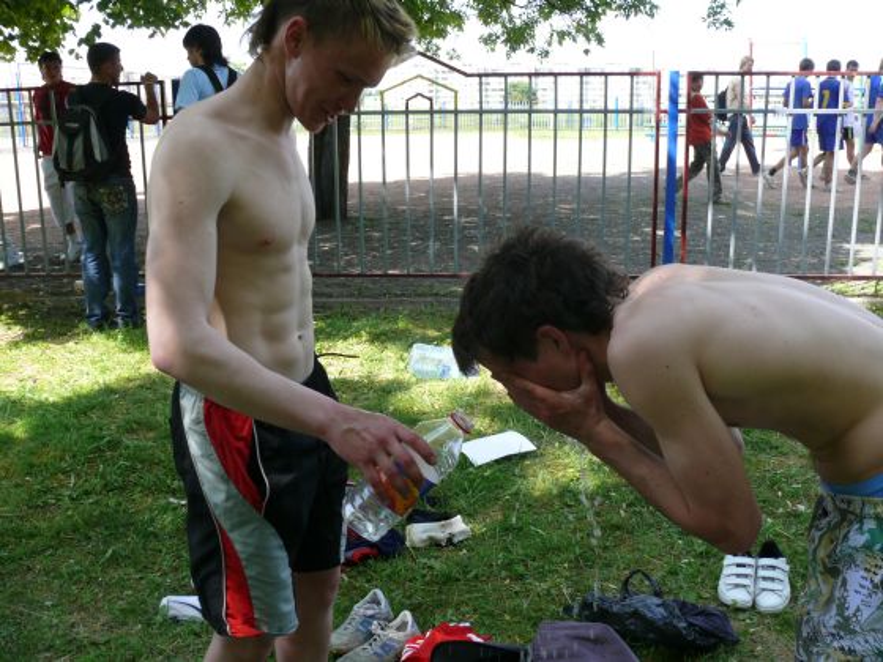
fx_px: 893
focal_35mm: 35
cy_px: 331
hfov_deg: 52.6
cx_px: 442
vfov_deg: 40.7
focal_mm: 7.4
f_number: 4
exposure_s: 1/200
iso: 100
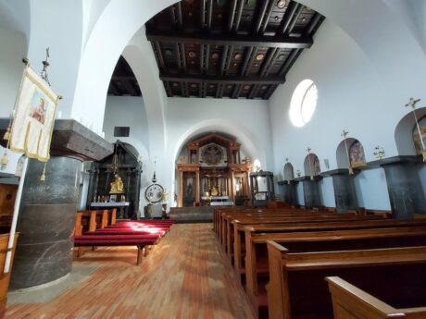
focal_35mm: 13
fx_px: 160
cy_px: 160
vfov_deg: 89.9
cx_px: 213
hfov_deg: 106.2
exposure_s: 1/50
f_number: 2.2
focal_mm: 1.74
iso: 250
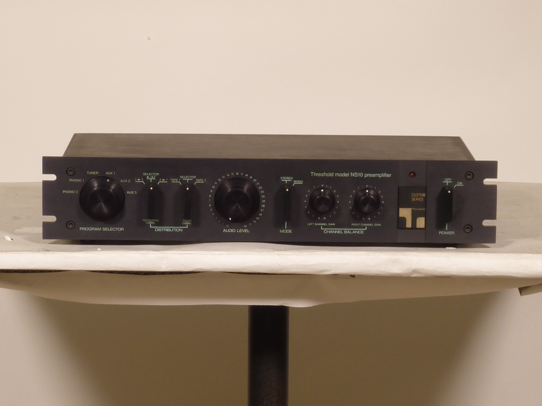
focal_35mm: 161
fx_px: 2521
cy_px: 203
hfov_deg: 12.3
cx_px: 271
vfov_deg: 9.2
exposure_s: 1/40
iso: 80
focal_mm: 14.7
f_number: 4.3
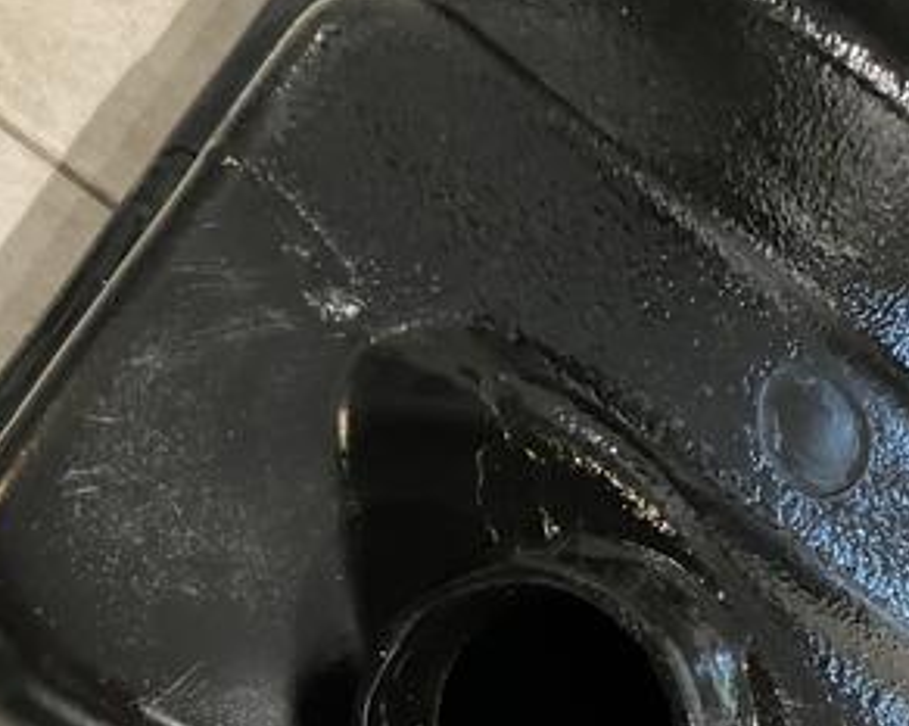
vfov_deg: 30.9
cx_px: 433
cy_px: 729
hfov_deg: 41.2
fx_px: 1209
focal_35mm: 45
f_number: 1.8
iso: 640
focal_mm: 3.99
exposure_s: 1/25
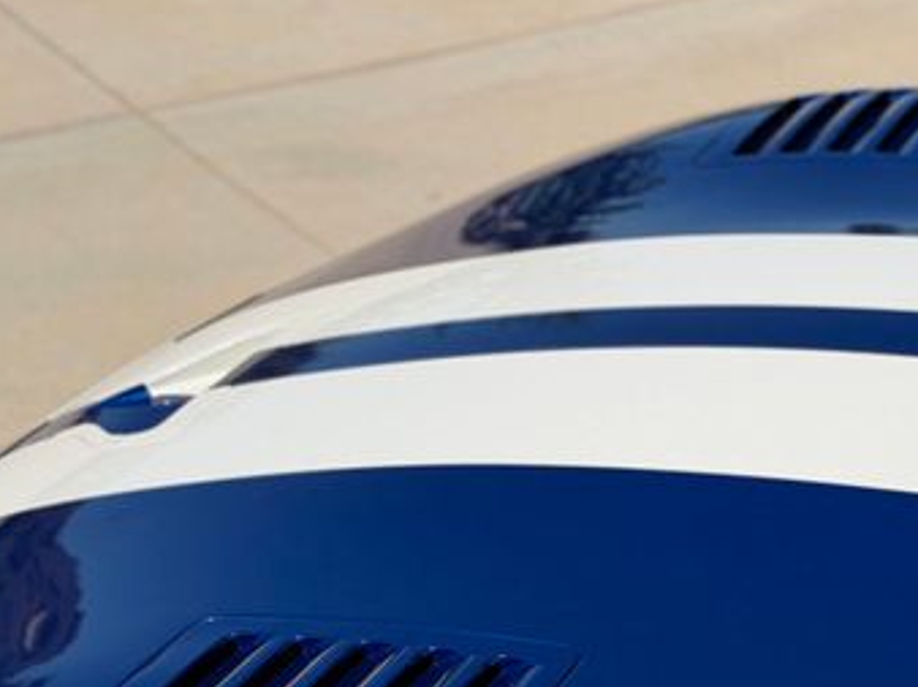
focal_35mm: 91
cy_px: 535
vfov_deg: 16.1
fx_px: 2412
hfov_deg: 21.2
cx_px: 796
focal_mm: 6.76
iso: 64
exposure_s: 1/13333
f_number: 1.78
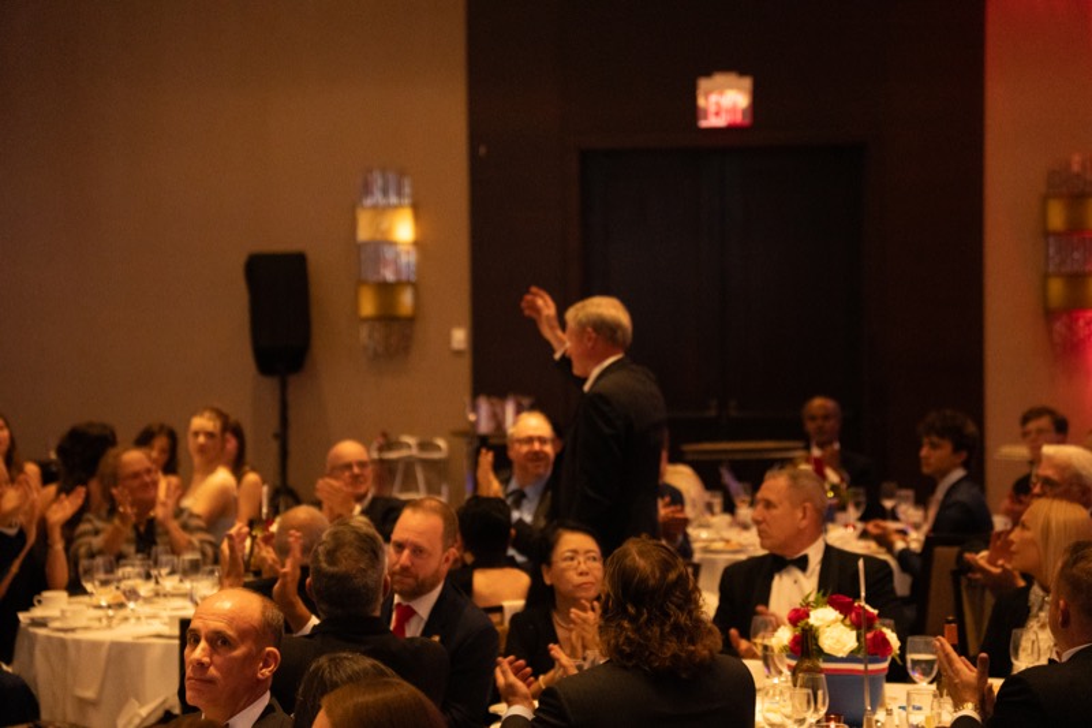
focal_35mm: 105
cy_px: 364
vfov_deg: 13.0
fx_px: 3184
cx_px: 546
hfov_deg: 19.5
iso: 6400
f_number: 3.2
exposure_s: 1/100
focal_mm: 70
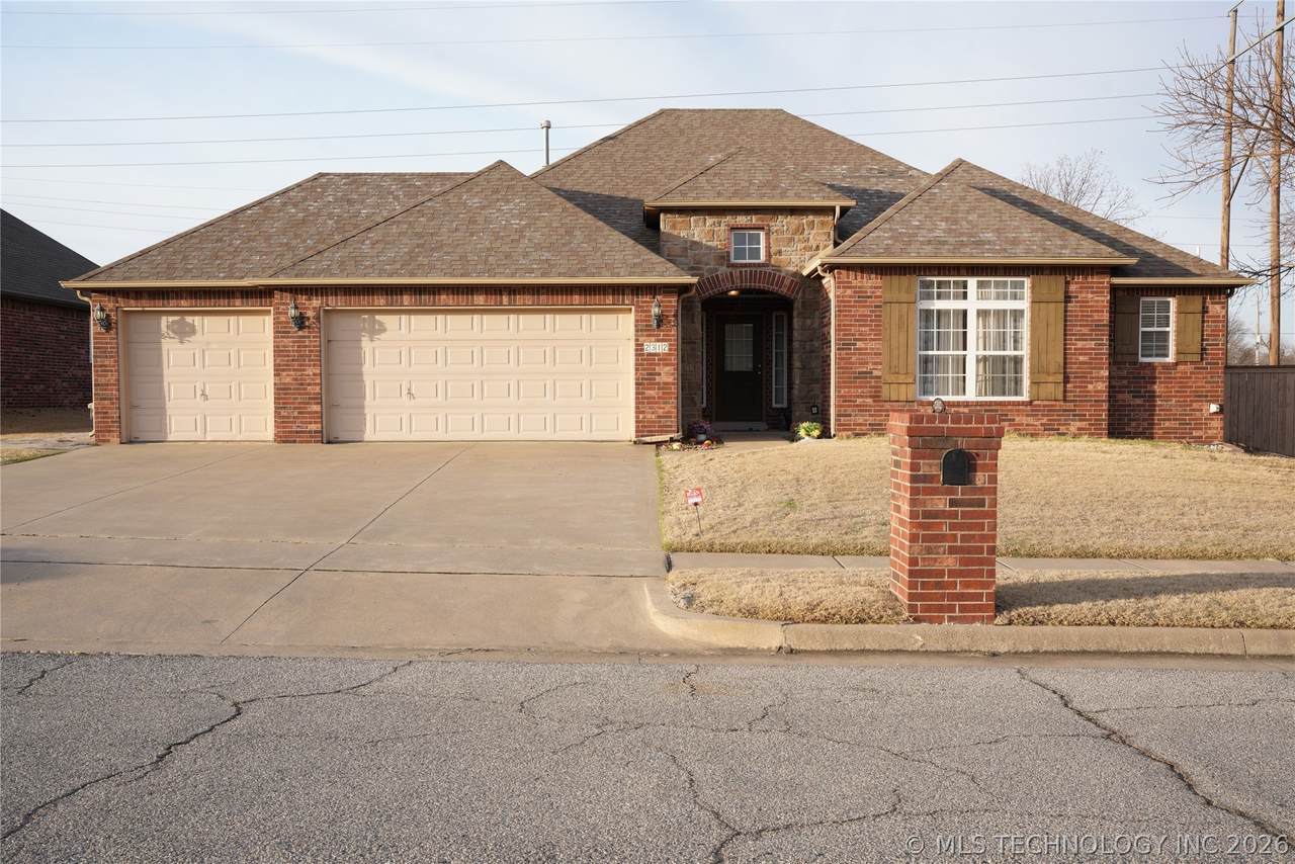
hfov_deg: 55.6
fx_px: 1227
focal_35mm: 34
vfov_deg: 38.8
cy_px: 432
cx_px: 648
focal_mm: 34.1
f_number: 9
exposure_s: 1/80
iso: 125
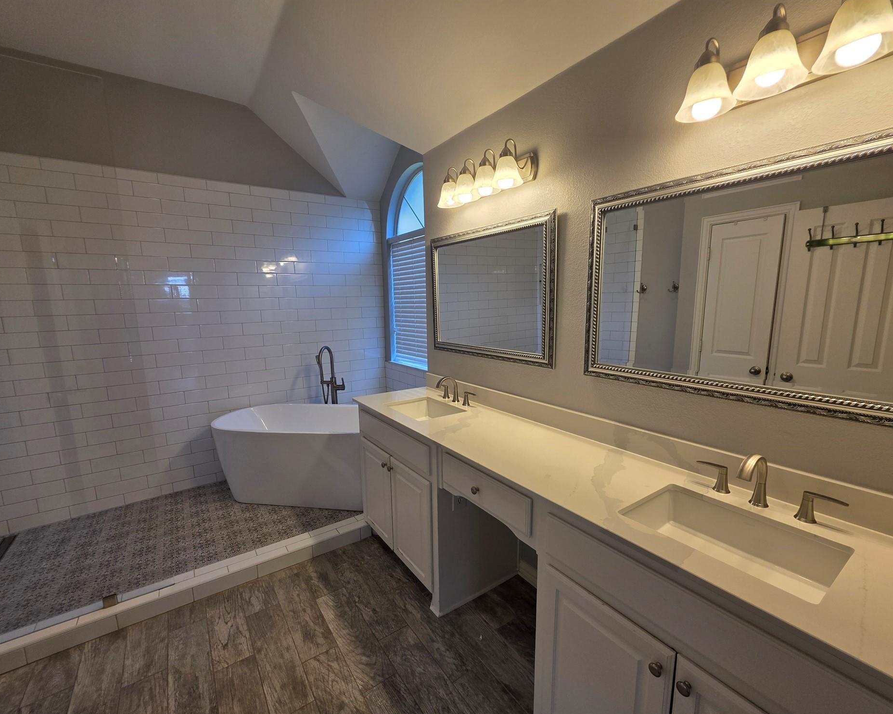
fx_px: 370
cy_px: 367
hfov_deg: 100.7
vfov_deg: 88.0
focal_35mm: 14
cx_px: 447
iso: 40
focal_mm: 2.2
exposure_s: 1/133
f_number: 1.9
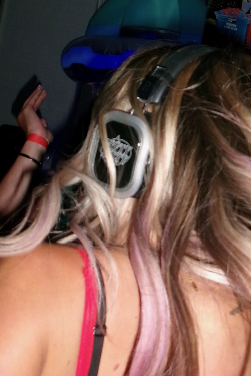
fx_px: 575
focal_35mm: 55
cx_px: 195
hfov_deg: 24.3
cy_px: 162
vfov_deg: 36.2
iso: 250
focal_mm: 5.1
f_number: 3.9
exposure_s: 1/50
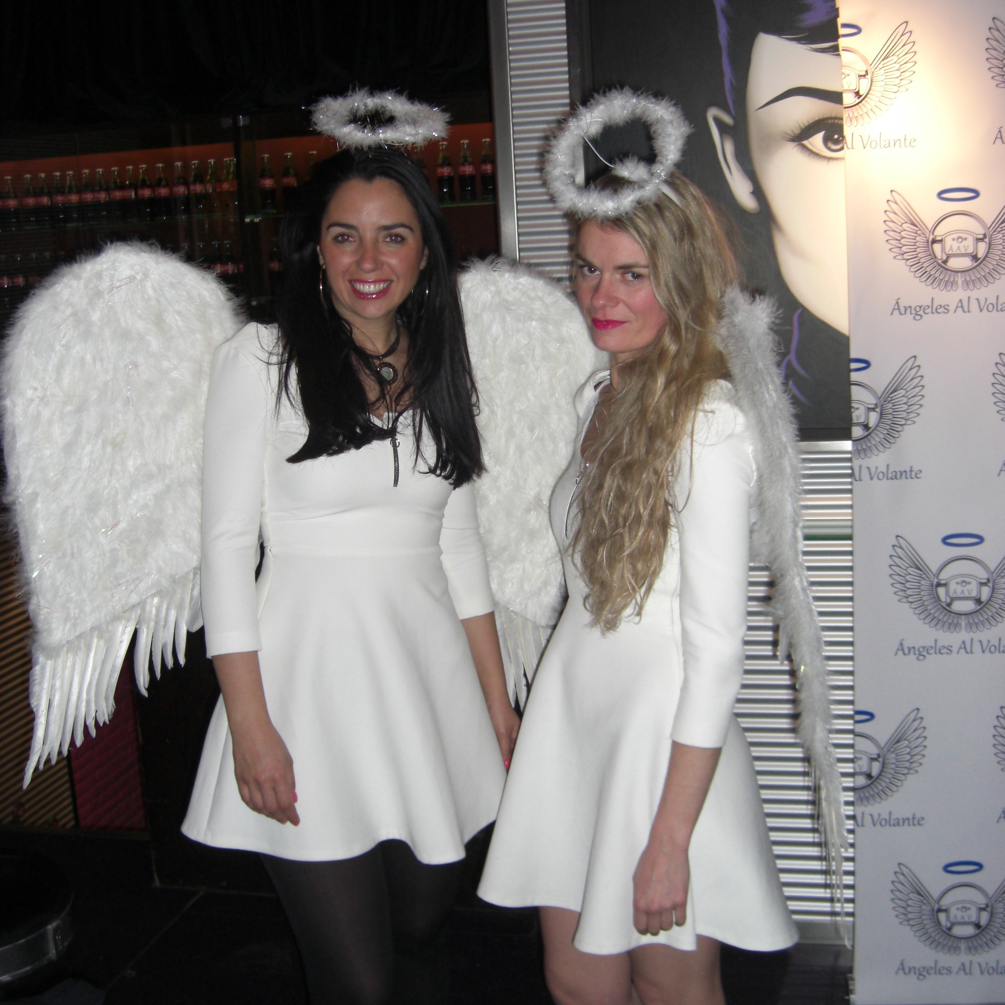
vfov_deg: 37.6
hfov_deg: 37.6
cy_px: 493
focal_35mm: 45
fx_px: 1478
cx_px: 503
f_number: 2.8
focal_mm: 7.9
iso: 200
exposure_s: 1/60
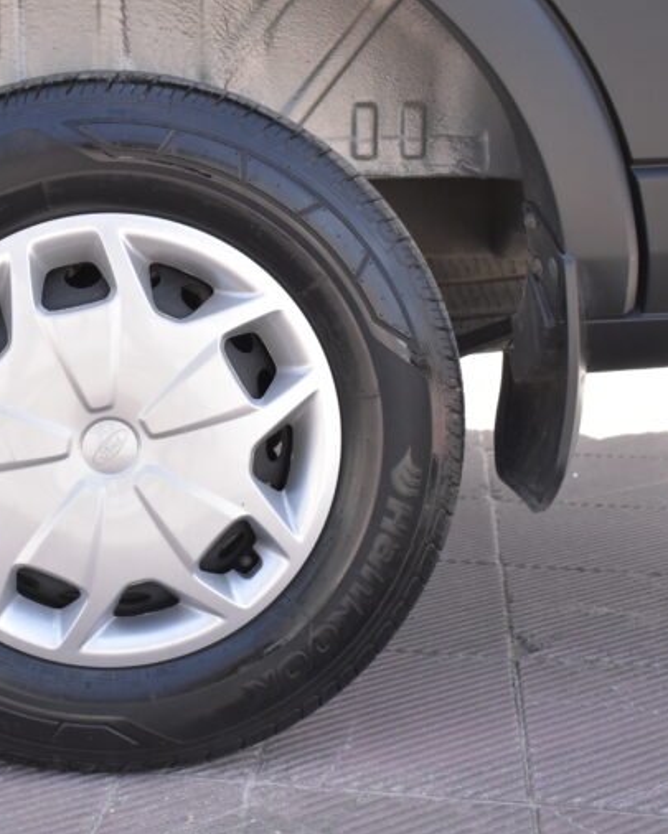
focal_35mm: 58
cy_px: 419
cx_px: 79
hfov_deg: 25.6
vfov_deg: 32.6
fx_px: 1426
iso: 1600
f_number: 4.5
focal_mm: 27
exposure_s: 1/2000
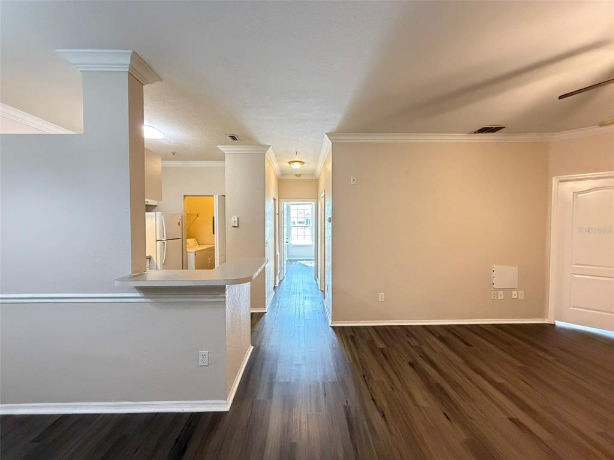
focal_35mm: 14
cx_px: 307
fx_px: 248
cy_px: 230
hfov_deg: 102.1
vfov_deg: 85.7
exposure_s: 1/60
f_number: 2.2
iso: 1000
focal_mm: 2.22
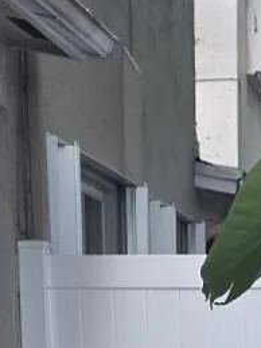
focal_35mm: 178
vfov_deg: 9.3
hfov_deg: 8.3
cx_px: 265
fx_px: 1787
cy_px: 979
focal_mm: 6.3
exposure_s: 1/60
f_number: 1.7
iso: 25
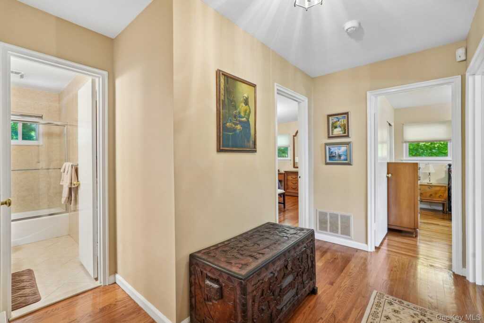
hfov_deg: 96.7
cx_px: 242
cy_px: 162
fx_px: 215
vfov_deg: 73.8
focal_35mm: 16
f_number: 8
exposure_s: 1/3.33
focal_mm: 16
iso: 400
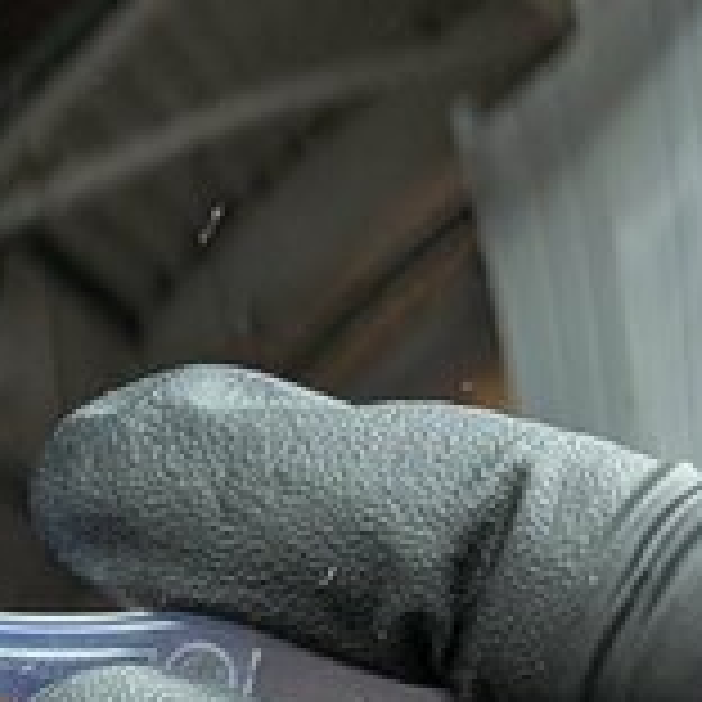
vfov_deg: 12.6
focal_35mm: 136
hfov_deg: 12.1
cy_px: 788
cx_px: -441
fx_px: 3120
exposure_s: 1/120
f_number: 1.7
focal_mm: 4.53
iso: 151
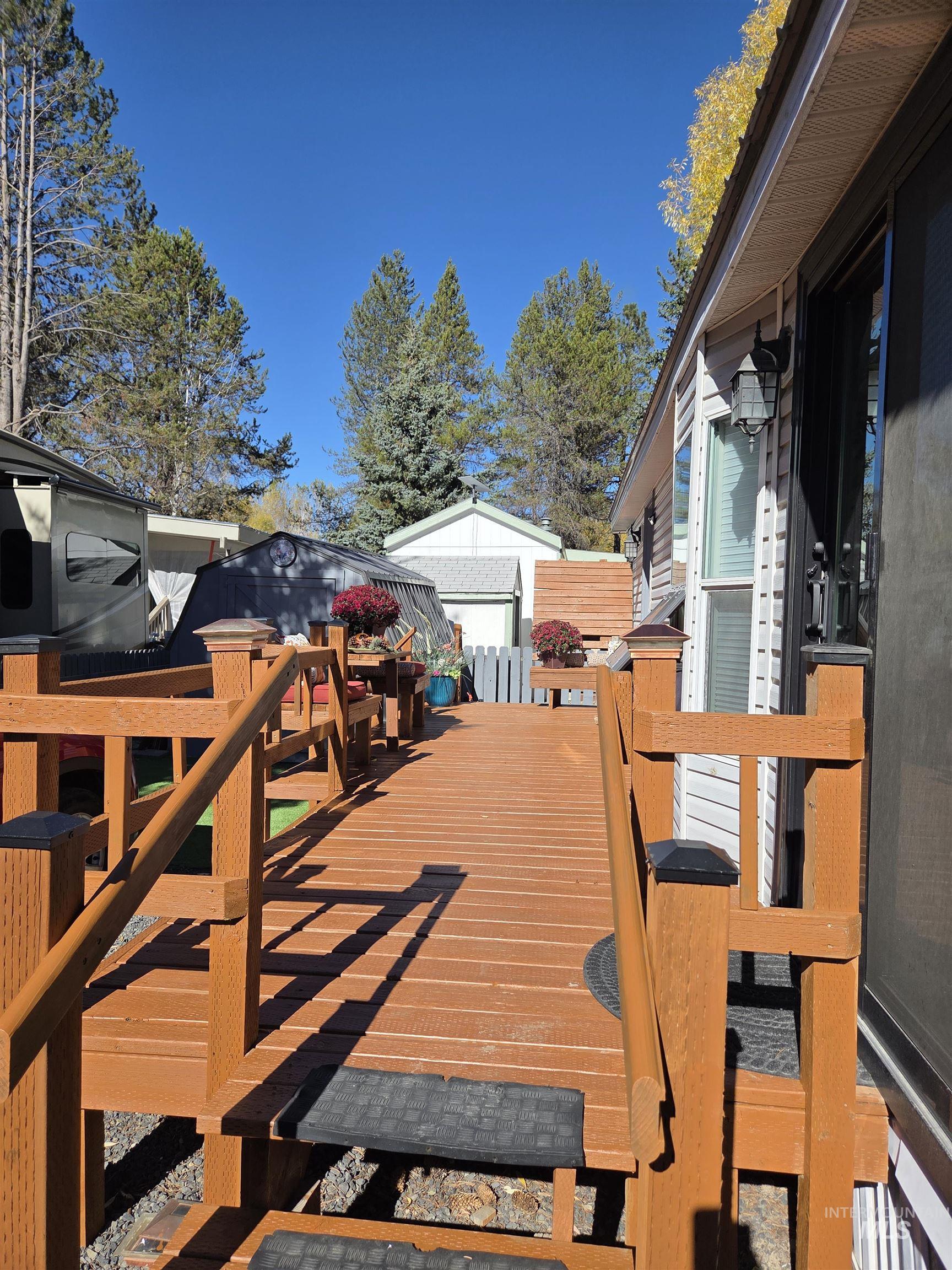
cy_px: 635
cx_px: 476
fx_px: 843
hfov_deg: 58.9
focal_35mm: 23
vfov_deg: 73.9
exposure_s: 1/5699
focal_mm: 5.4
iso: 80
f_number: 1.8
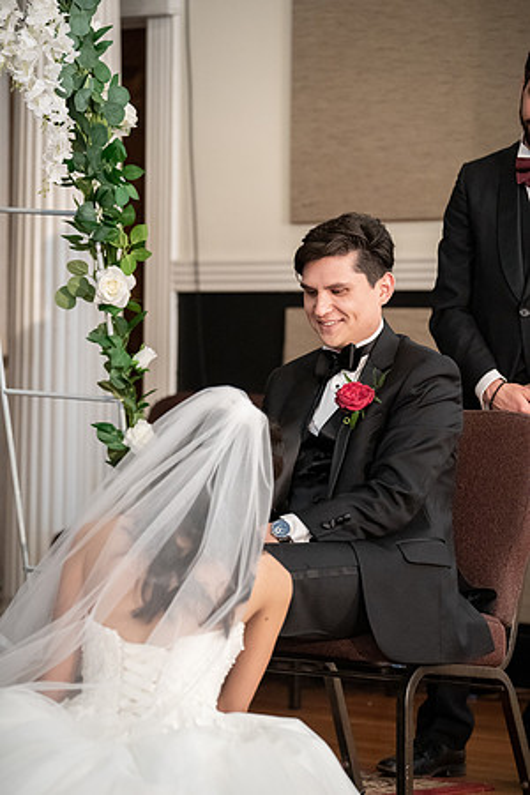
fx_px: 3180
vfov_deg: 14.3
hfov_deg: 9.5
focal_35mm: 144
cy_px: 398
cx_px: 265
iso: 8000
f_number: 4
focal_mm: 144
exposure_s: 1/200
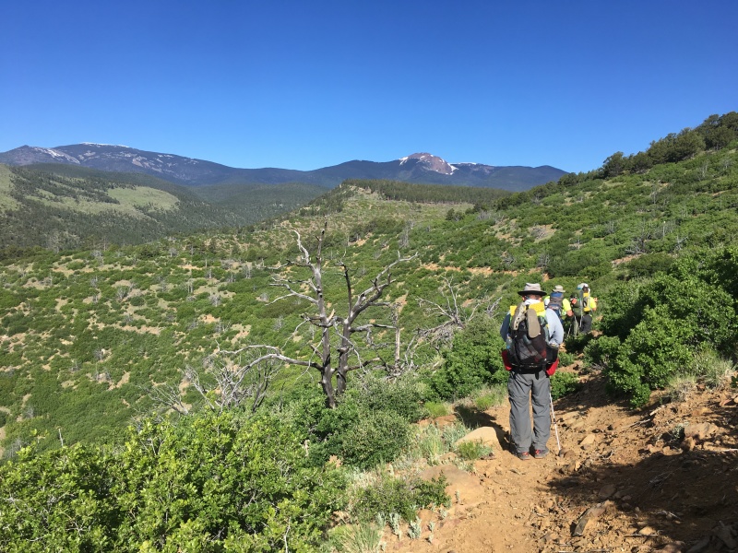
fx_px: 618
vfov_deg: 48.2
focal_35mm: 29
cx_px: 369
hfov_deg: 61.7
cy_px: 276
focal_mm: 4.15
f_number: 2.2
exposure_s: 1/1374
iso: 25
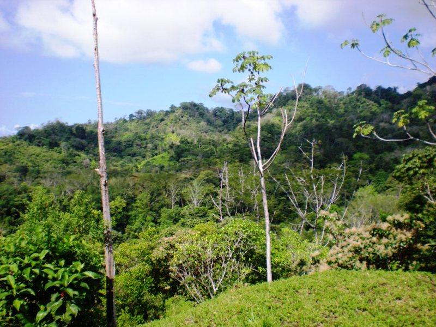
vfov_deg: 37.7
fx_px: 479
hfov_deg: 49.0
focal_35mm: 38
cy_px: 164
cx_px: 218
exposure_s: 1/340
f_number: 4.6
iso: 64
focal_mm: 6.3
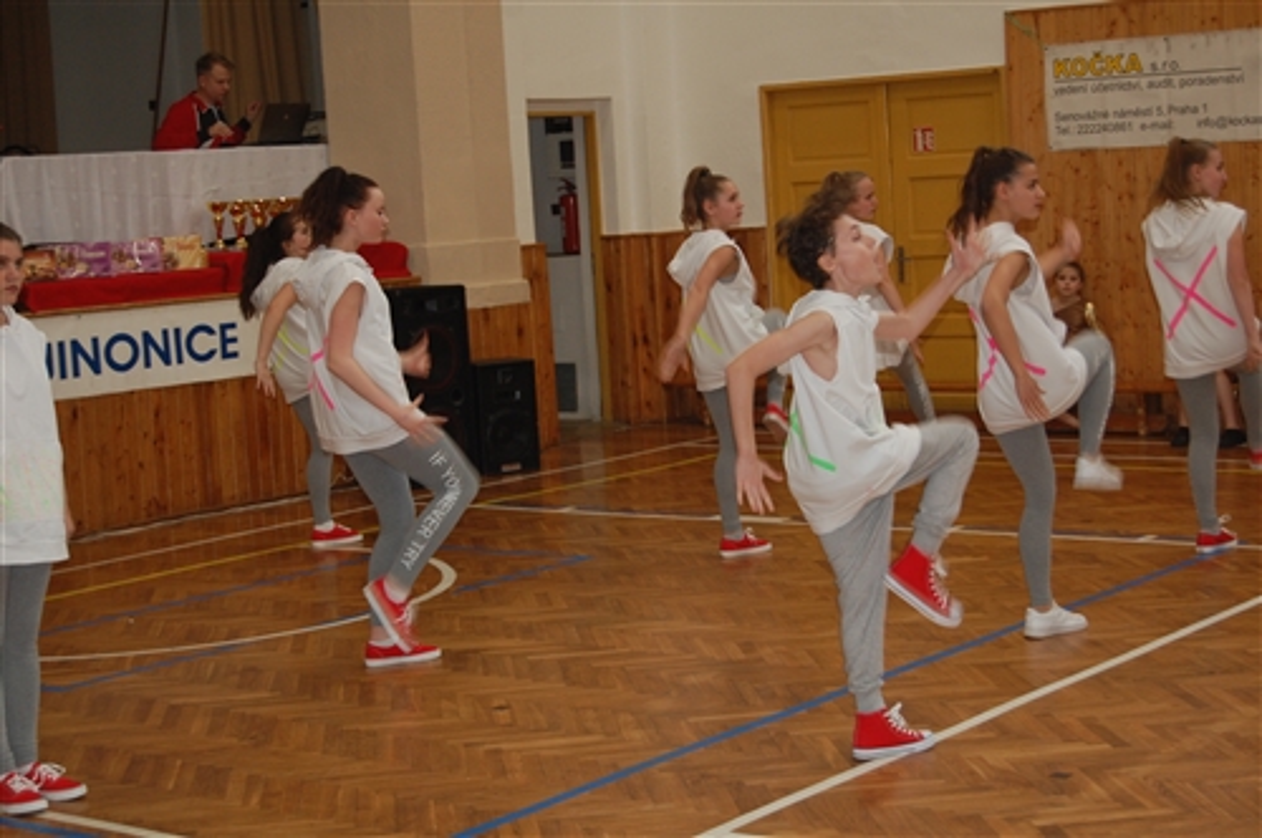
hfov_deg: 29.9
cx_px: 631
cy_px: 419
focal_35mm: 68
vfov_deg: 20.1
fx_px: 2363
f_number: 5.3
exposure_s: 1/60
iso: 500
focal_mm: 45
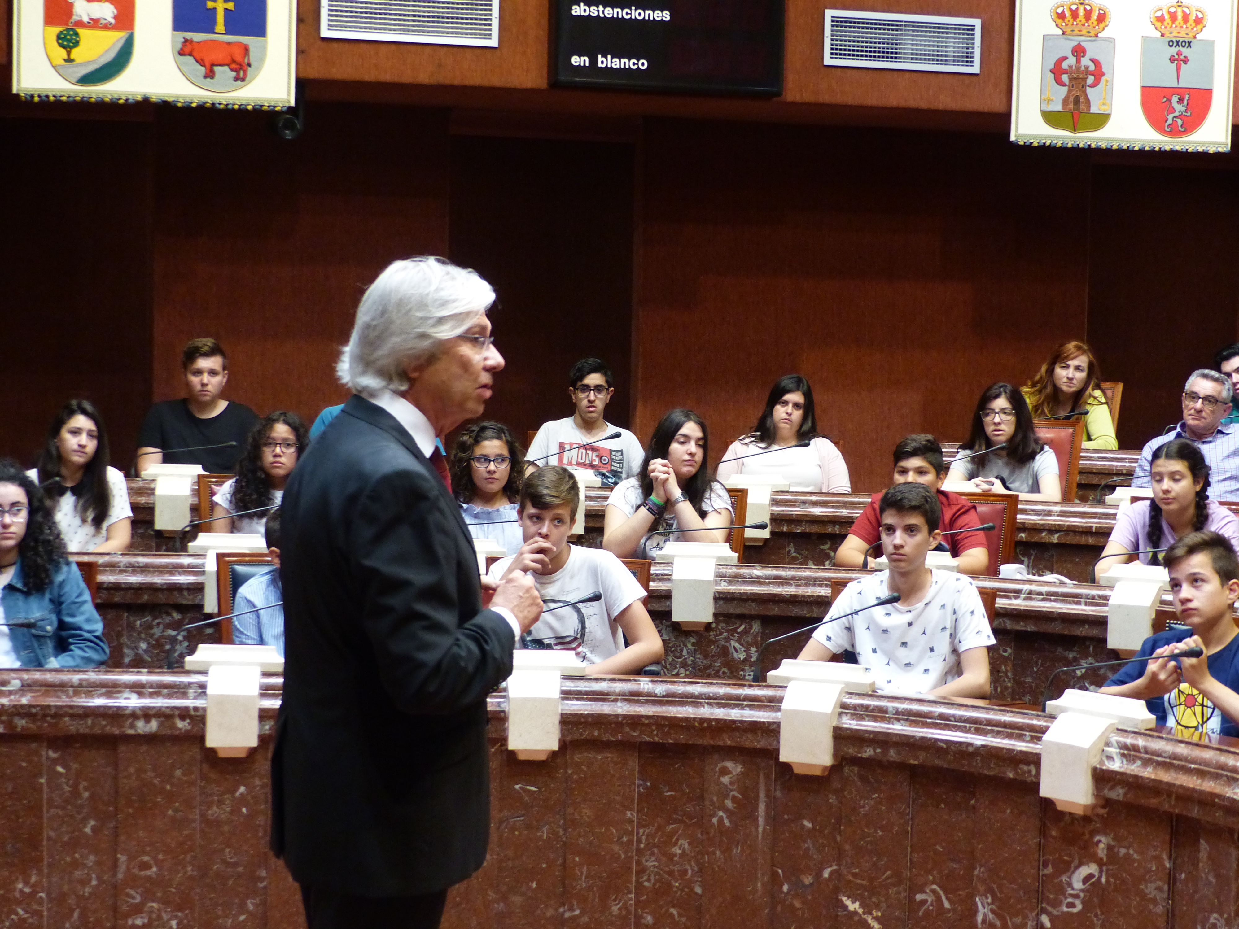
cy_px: 464
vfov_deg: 24.0
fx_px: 2183
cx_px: 620
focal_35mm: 61
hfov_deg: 31.7
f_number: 2.8
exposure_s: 1/20
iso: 400
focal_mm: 10.9
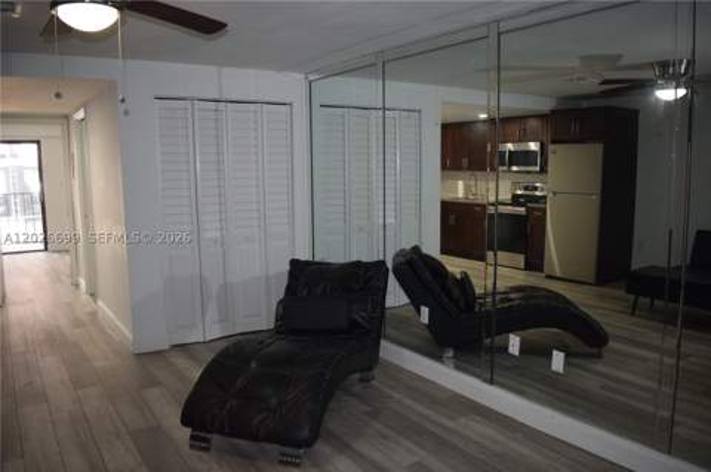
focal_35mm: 27
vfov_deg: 47.8
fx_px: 533
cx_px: 356
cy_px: 236
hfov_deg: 67.4
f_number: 3.5
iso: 800
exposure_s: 1/60
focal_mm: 18
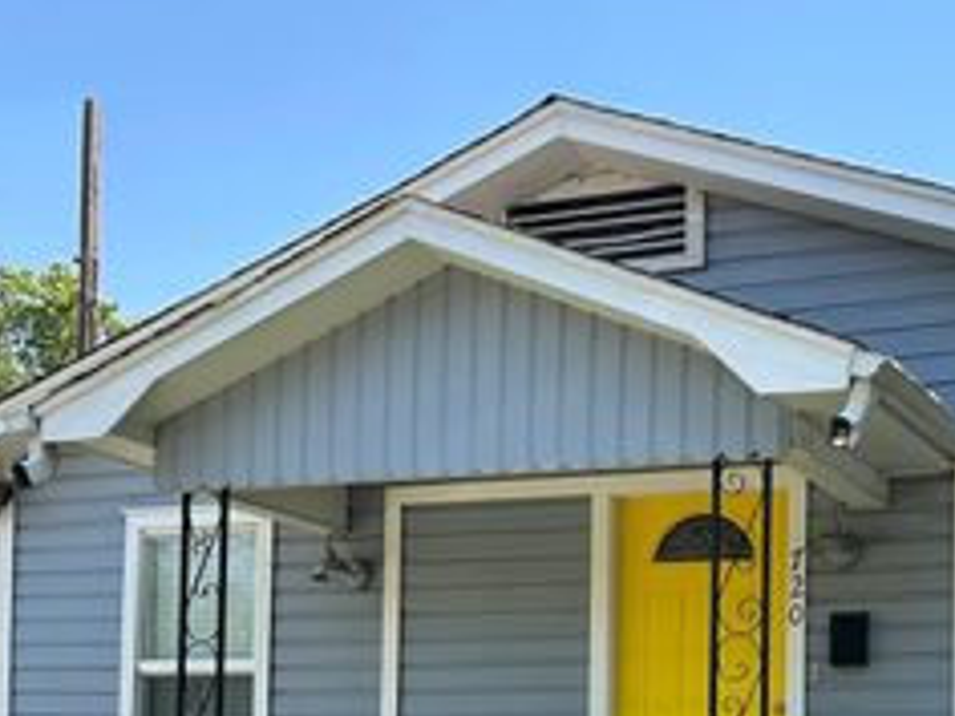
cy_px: 710
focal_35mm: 55
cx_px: 749
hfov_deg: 34.0
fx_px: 1517
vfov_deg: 25.3
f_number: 1.5
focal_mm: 5.7
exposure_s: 1/949
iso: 50
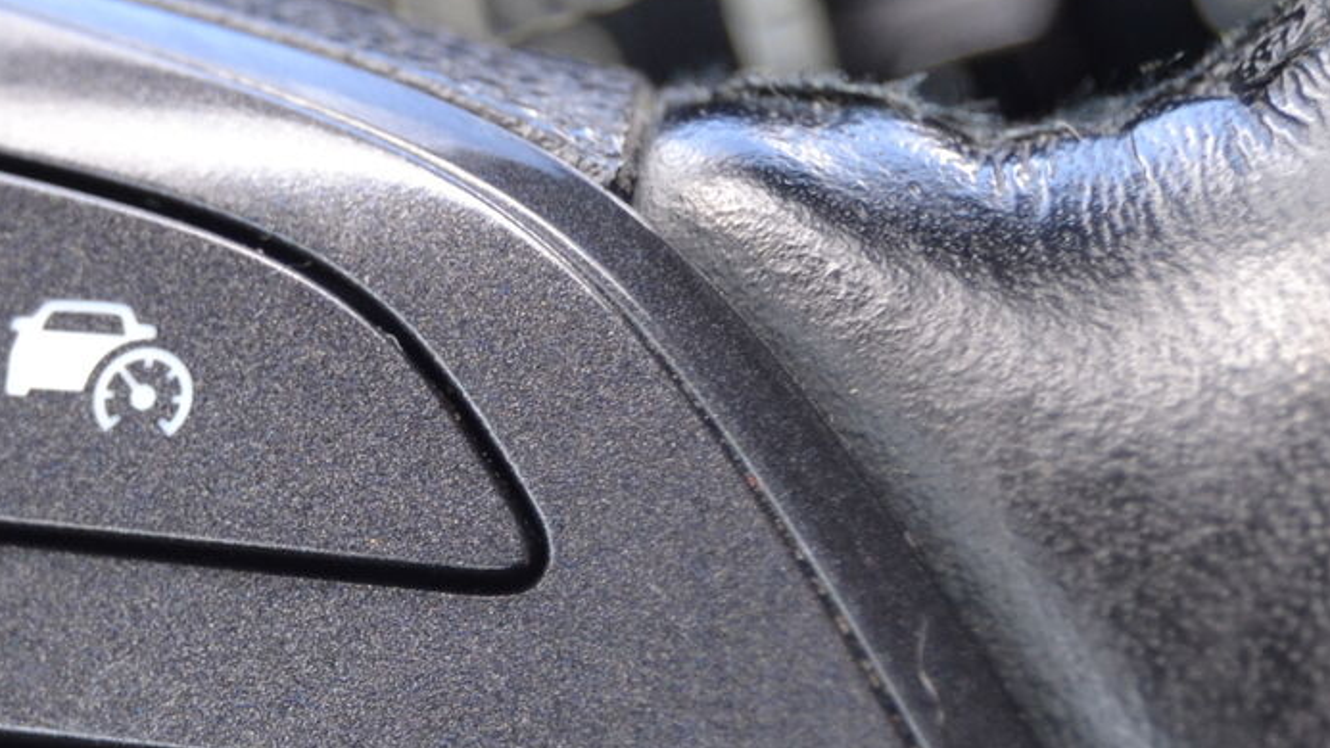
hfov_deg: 10.2
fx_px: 7372
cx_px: -196
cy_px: 969
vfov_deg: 5.8
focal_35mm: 209
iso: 400
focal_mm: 48
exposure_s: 1/100
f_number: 5.3
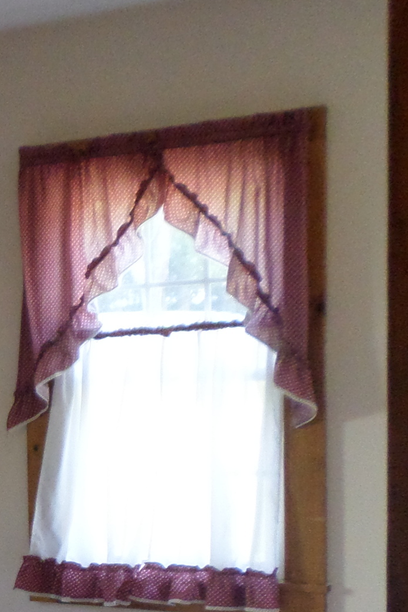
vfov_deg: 25.6
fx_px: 1308
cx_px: -321
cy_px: 537
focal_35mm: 77
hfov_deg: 15.3
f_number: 2.5
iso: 240
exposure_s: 1/30
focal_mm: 4.5
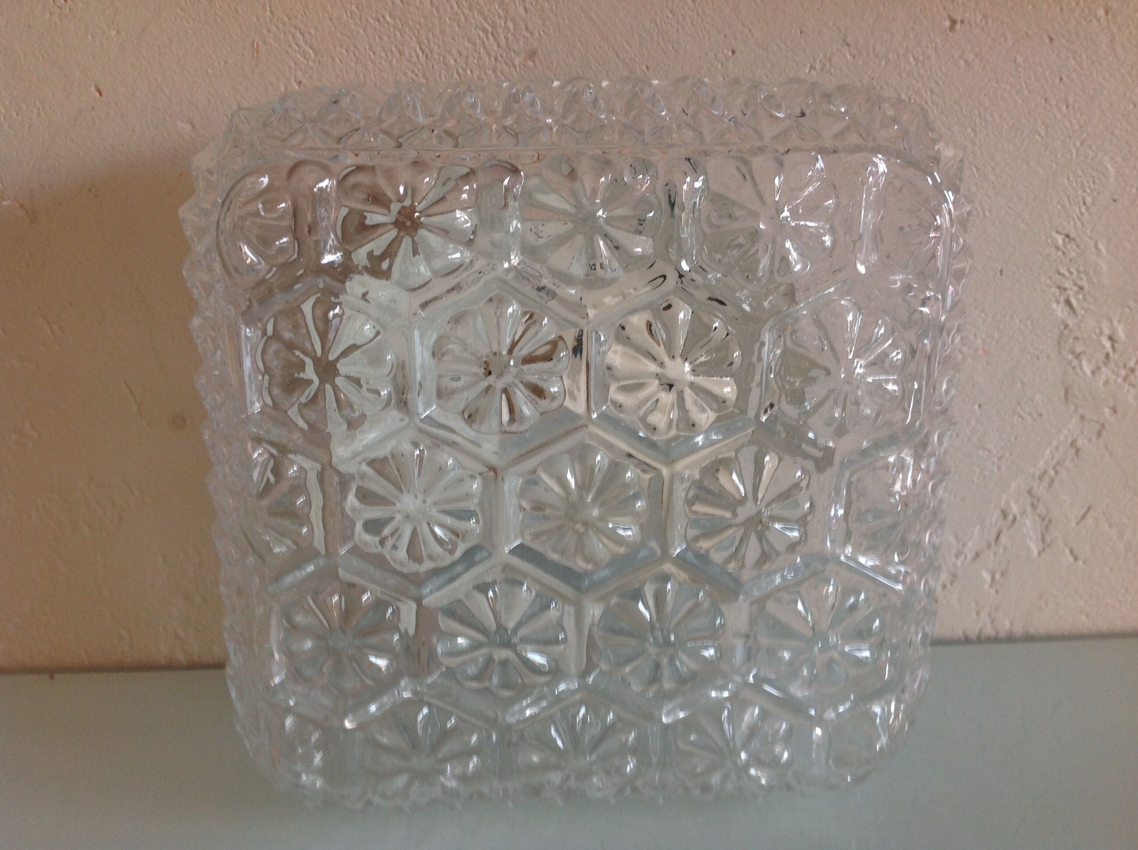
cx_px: 569
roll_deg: +0.9
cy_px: 425
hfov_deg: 52.7
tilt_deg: -14.9
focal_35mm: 35
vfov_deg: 40.6
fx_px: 1149
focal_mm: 4.28
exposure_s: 1/15
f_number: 2.4
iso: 80
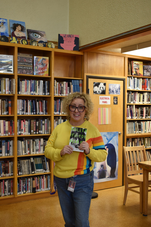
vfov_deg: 41.5
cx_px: 74
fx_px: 299
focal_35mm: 48
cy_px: 115
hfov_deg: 28.3
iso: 360
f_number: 5
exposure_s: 1/50
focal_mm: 31
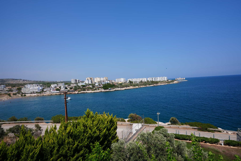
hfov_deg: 90.0
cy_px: 80
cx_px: 120
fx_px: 120
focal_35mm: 18
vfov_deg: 67.4
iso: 100
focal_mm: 18
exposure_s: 1/250
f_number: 10
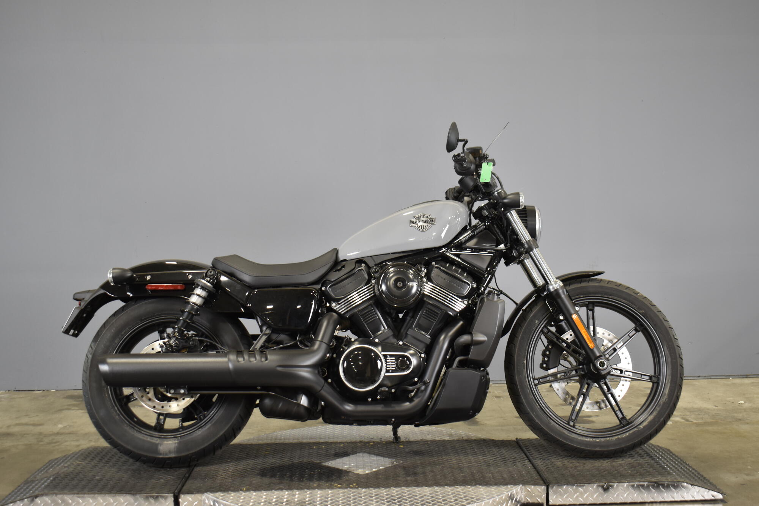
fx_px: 949
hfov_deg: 43.6
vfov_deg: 29.9
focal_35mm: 45
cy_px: 253
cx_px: 380
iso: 400
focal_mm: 30
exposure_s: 1/15
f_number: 4.2
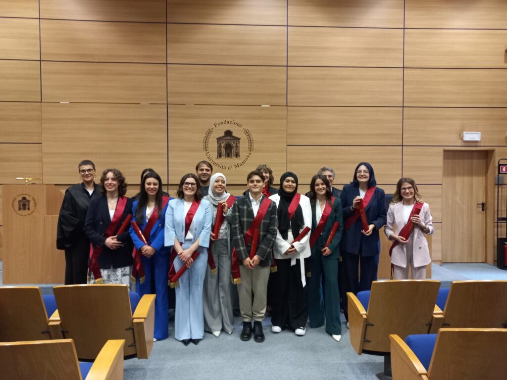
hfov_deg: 69.4
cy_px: 190
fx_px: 366
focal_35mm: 25
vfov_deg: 54.9
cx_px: 254
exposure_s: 1/25
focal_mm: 4.6
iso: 500
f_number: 1.8
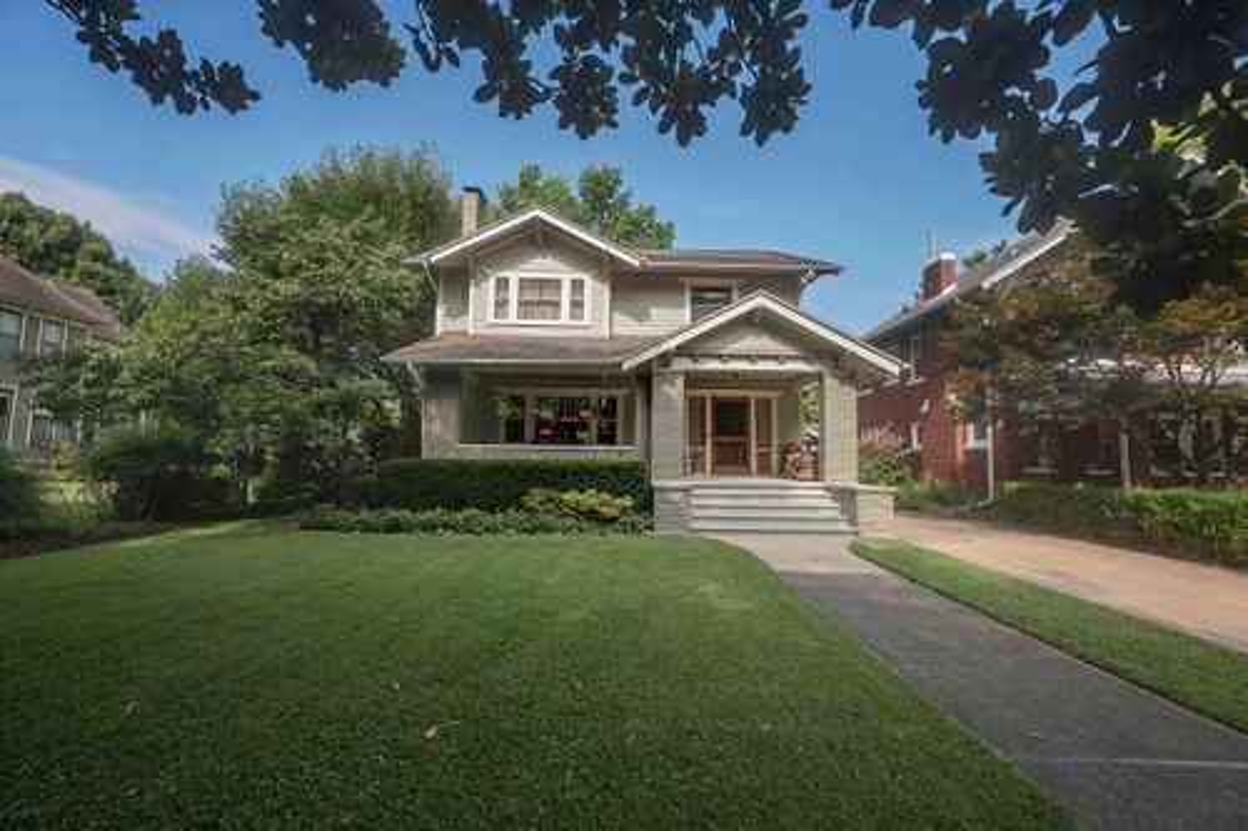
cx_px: 624
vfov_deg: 81.2
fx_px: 485
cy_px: 416
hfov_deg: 104.3
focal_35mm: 14
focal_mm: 14
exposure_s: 1/1250
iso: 200
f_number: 3.5
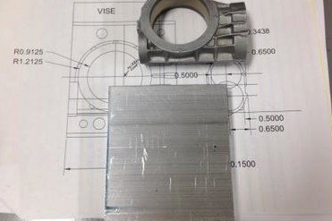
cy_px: 98
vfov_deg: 35.9
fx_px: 341
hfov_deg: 51.9
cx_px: 171
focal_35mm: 37
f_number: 2.4
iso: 50
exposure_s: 1/30
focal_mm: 4.12
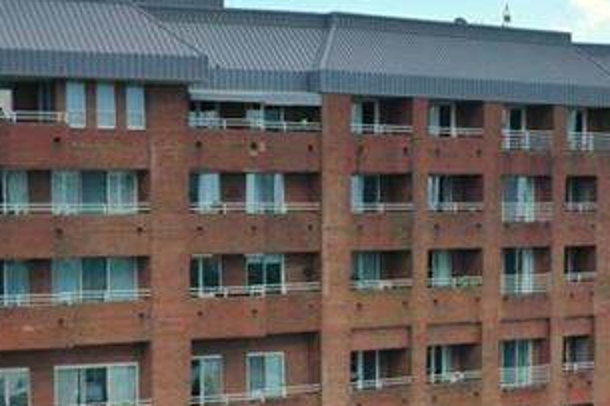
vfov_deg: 14.3
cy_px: 392
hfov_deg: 21.6
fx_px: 1592
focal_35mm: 94
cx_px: 178
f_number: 6.3
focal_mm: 10.26
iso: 100
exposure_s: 1/500
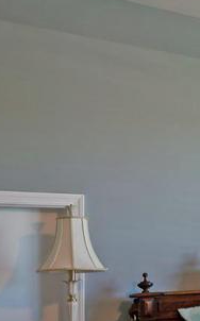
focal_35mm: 73
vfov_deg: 27.9
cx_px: 515
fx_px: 638
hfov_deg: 12.6
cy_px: 238
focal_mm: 10
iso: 100
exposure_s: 1/30
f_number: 2.8
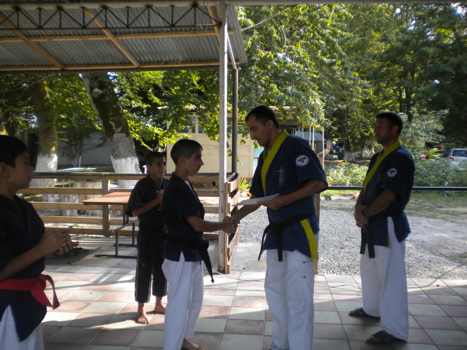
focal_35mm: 35
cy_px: 175
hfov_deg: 52.6
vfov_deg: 40.7
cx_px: 234
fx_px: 472
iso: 80
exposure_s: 1/178
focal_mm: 6.3
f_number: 3.1
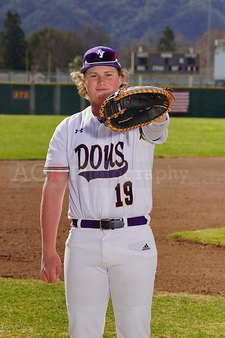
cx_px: 112
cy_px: 169
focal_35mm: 173
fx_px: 1621
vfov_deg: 11.9
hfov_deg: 7.9
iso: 100
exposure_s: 1/250
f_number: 11
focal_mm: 173
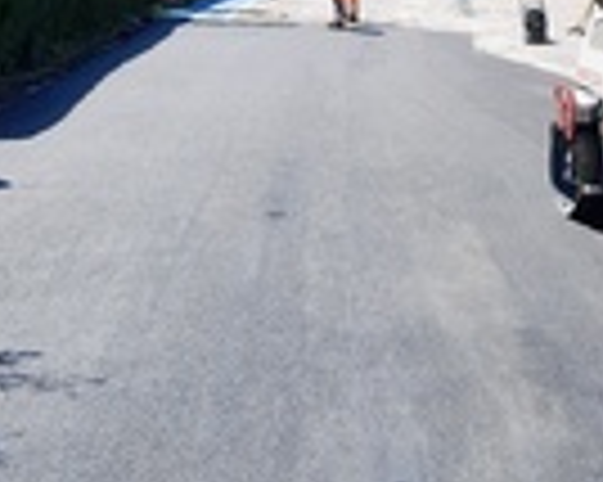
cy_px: 72
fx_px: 1213
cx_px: 500
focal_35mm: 68
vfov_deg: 22.1
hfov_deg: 27.3
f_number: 1.8
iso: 40
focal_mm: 4
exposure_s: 1/871
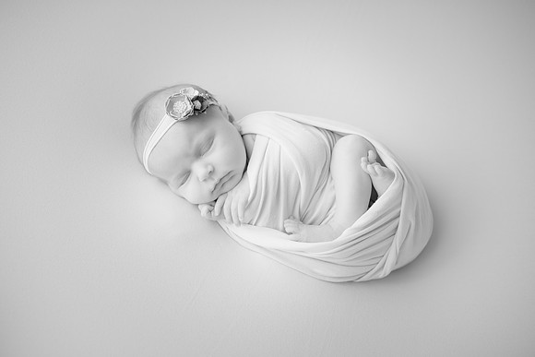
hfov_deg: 39.6
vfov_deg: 27.0
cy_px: 178
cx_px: 268
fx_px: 743
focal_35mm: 50
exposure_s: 1/160
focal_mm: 50
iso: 160
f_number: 2.8
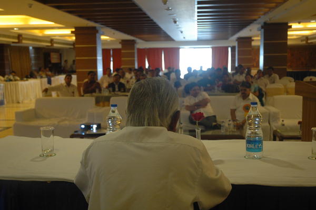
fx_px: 382
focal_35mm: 44
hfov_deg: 45.0
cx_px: 158
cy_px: 105
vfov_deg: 30.8
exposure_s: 1/40
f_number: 4
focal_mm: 29
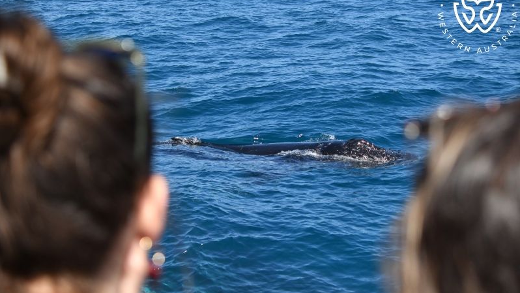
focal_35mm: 63
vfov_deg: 19.1
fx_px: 869
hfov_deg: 33.3
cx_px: 260
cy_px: 146
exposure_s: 1/8000
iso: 1250
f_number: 5
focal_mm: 60
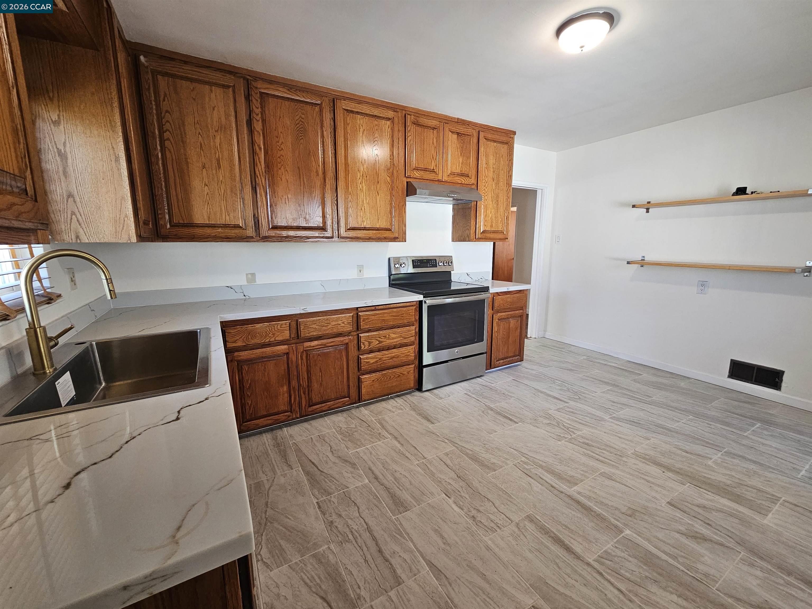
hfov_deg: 106.2
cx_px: 406
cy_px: 304
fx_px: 305
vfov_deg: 89.9
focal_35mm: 13
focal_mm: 2.2
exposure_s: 1/60
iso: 200
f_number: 2.2
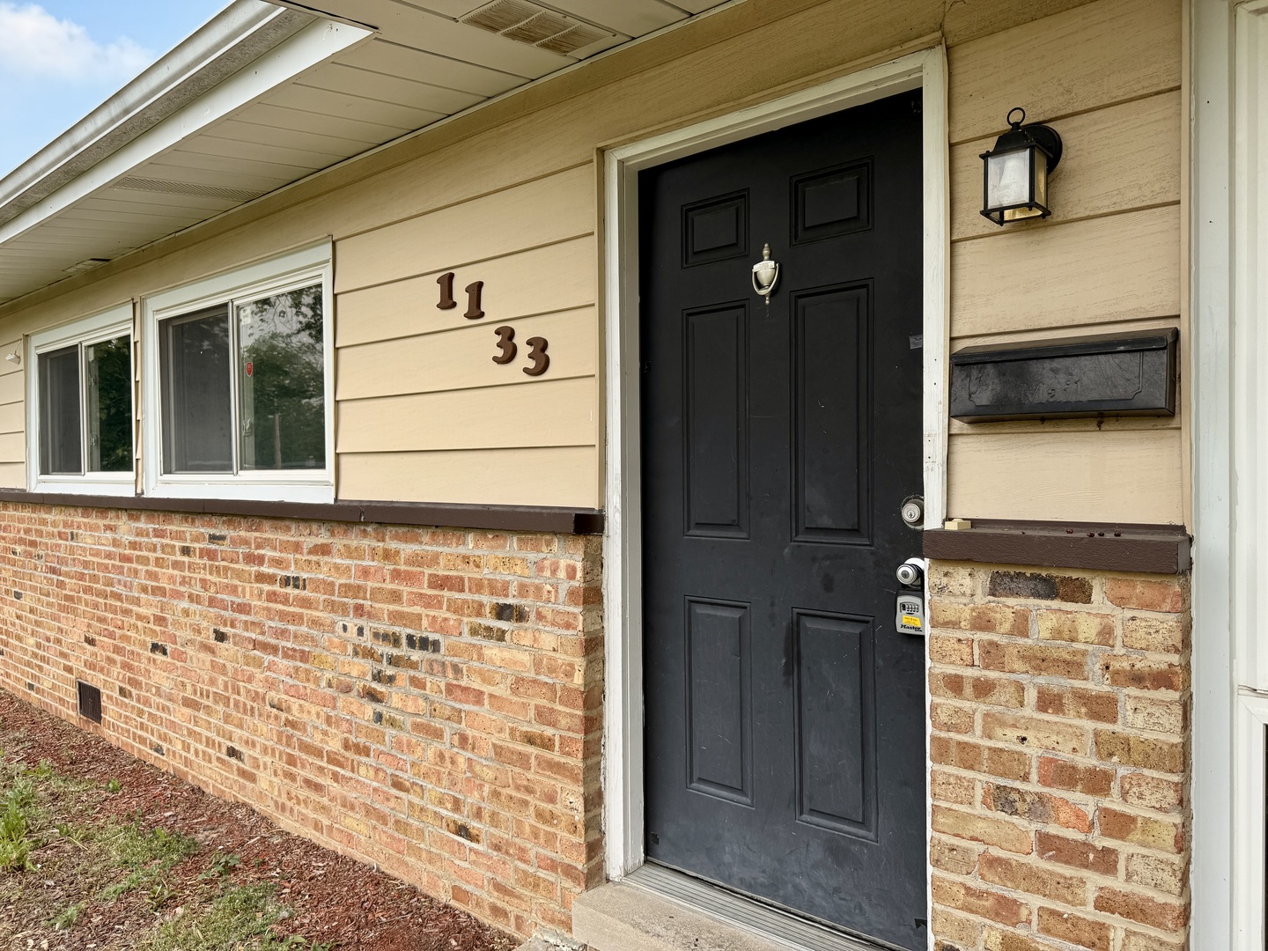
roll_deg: +0.2
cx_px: 634
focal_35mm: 24
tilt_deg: +0.3
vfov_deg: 56.8
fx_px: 879
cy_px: 476
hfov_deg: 71.6
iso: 80
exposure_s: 1/1689
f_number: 1.78
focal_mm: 6.76
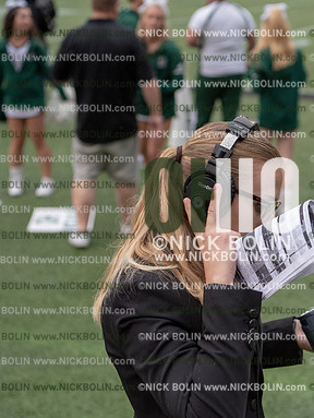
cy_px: 210
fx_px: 966
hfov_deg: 18.4
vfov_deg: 24.4
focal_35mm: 80
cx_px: 221
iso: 2000
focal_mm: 55
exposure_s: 1/4000
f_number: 3.5
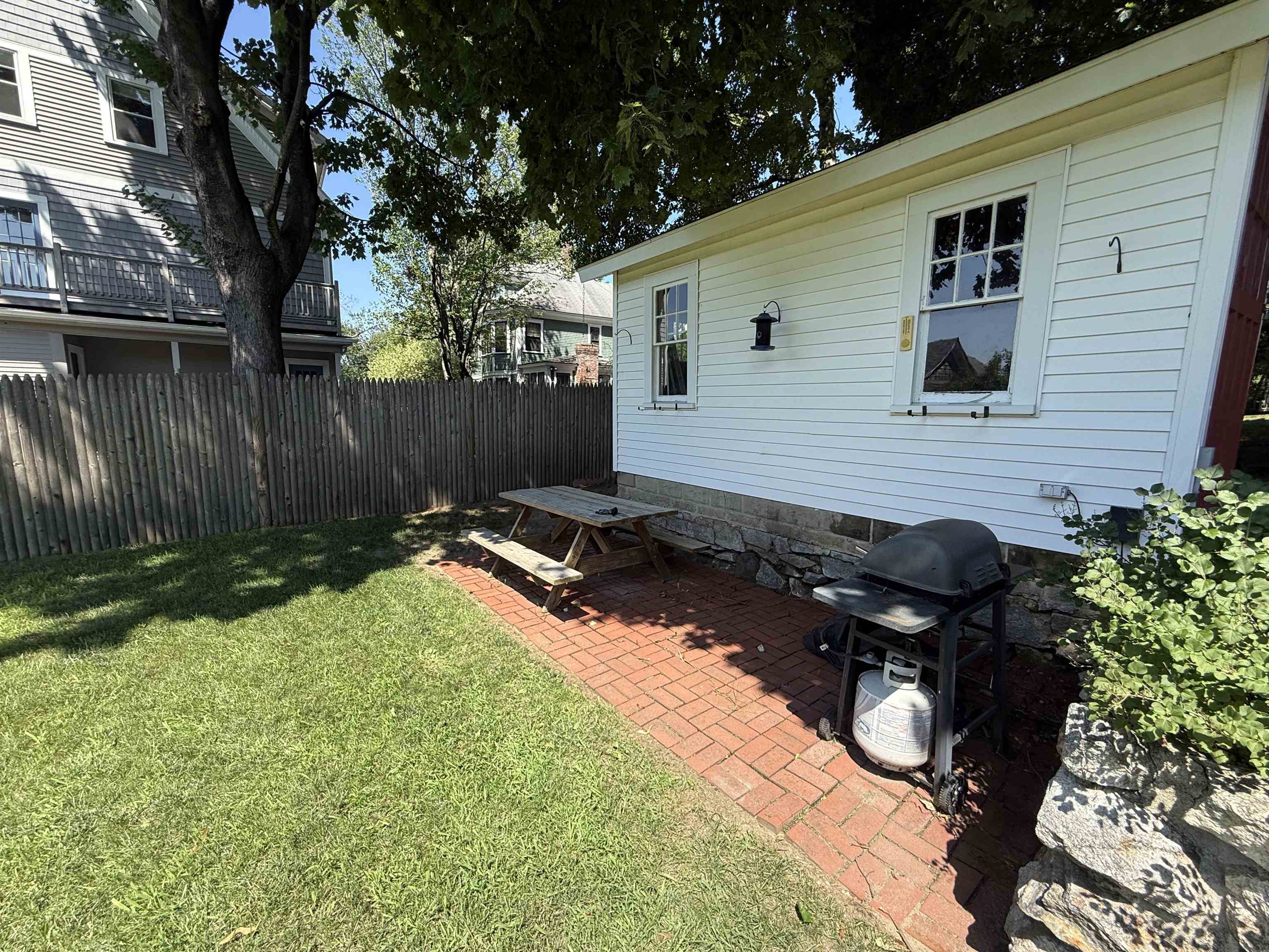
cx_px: 634
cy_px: 476
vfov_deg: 85.7
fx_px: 513
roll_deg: -0.7
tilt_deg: -7.6
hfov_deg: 102.1
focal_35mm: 14
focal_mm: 2.22
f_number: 2.2
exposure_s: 1/585
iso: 50
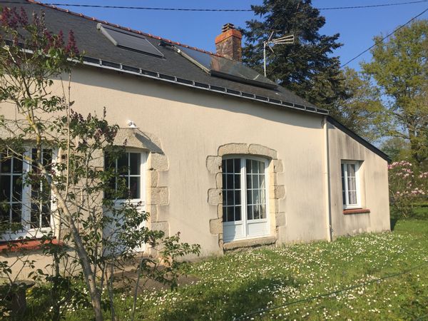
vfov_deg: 48.2
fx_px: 359
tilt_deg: +5.0
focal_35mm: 29
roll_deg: +0.5
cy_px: 160
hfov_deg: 61.7
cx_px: 214
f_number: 2.2
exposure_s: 1/1980
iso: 32
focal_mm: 4.15
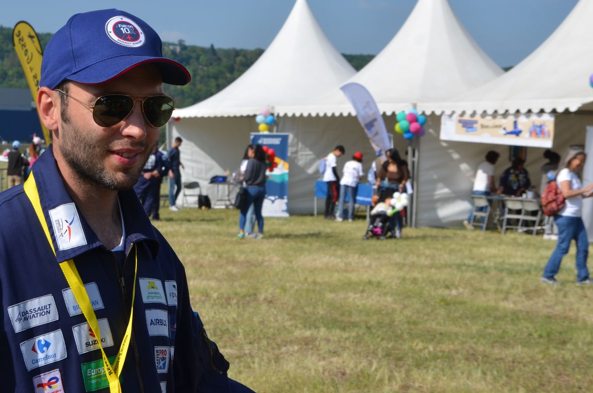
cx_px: 229
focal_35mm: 104
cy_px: 127
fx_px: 1710
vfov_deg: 13.1
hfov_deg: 19.6
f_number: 9
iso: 100
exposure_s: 1/320
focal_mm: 50
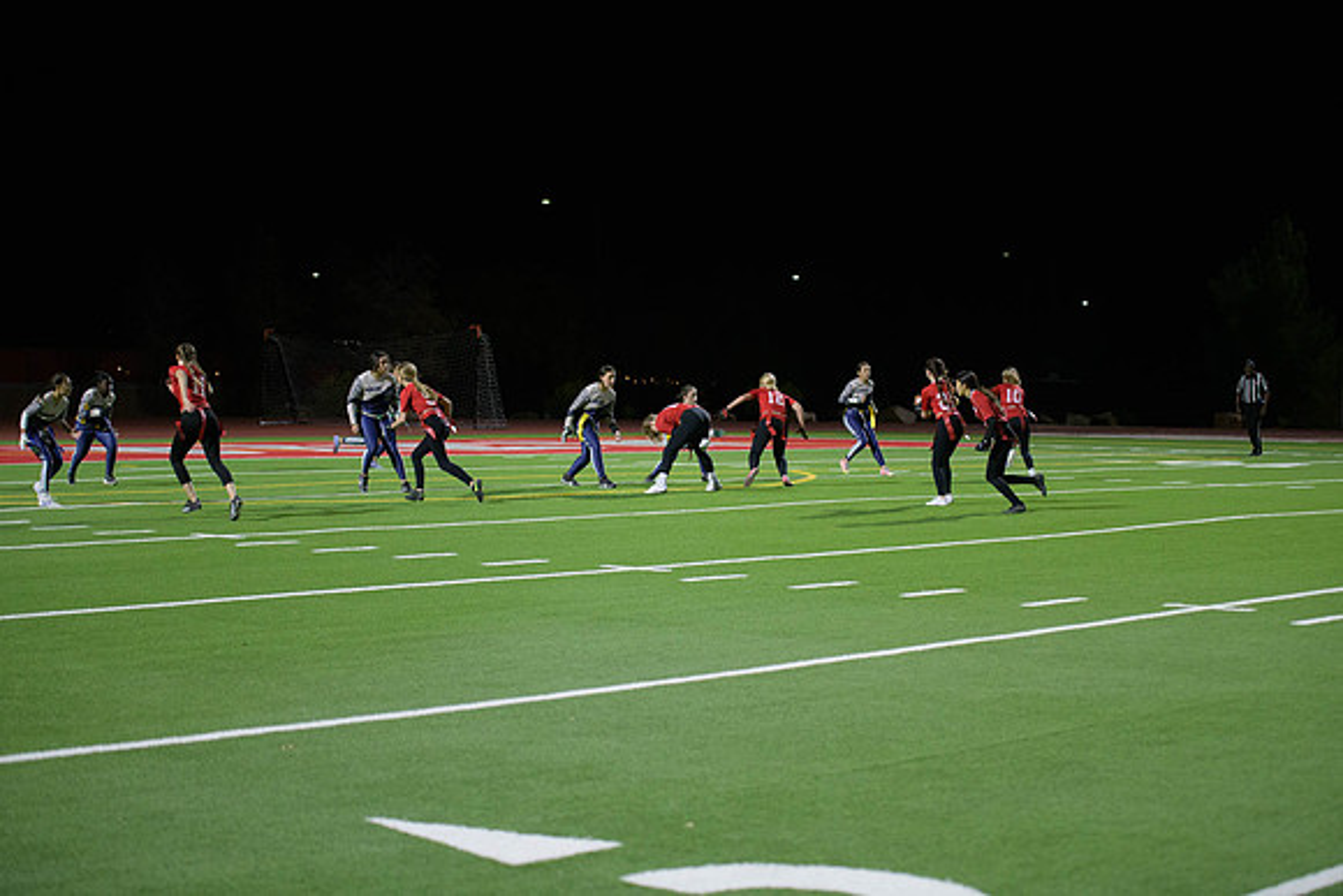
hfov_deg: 28.8
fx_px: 2612
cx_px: 672
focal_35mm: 70
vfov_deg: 19.5
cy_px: 448
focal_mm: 70
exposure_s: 1/640
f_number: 2.8
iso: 3200
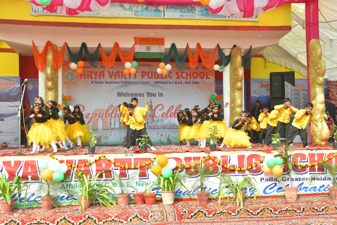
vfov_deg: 29.9
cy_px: 112
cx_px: 168
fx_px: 421
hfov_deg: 43.6
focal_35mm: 45
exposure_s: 1/160
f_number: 8
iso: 160
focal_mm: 30
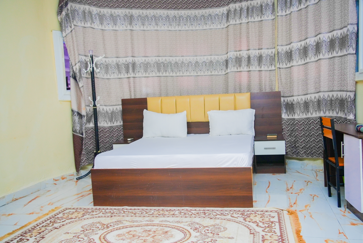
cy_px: 122
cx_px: 182
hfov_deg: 57.2
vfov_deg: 40.0
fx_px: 333
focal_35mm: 33
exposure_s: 1/125
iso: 1000
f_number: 4.5
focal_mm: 33
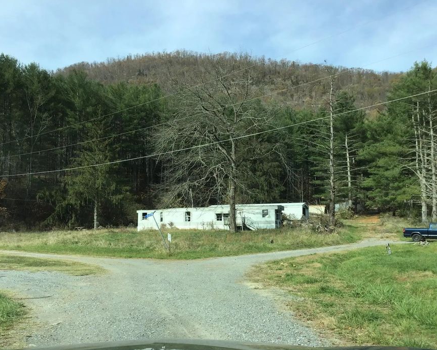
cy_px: 194
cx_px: 234
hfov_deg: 50.2
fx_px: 466
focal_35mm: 36
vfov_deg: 41.1
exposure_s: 1/646
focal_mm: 3.3
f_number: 2.4
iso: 25
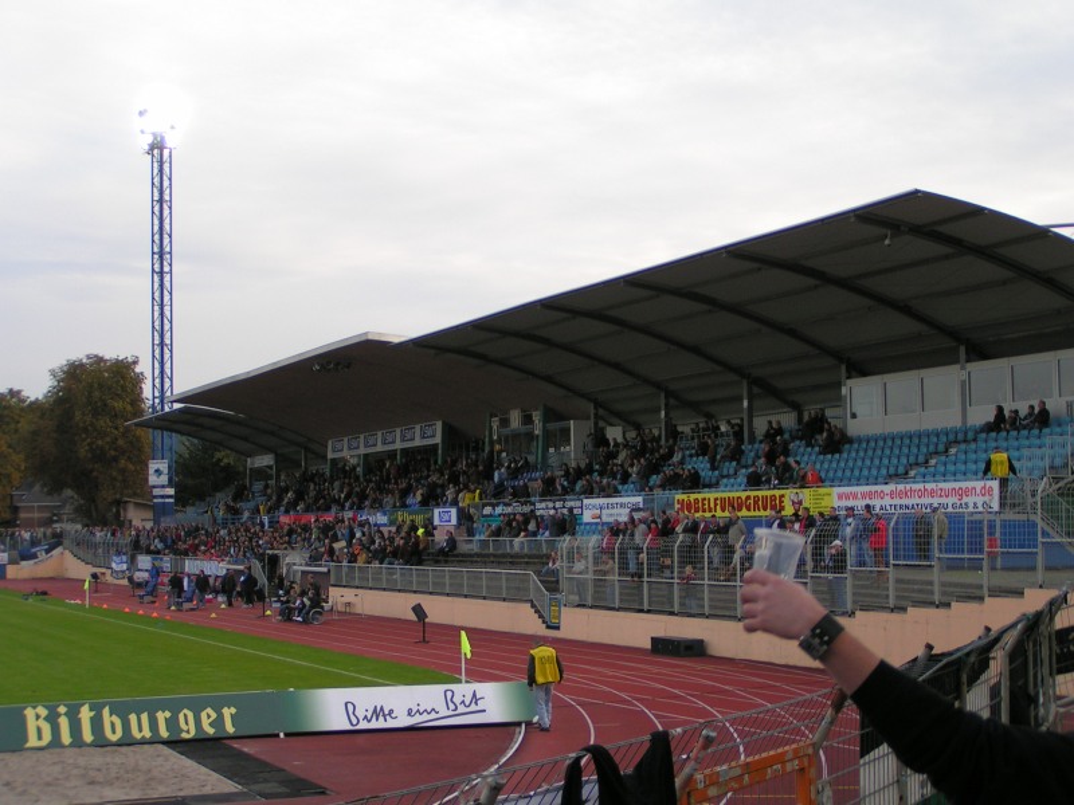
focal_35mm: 54
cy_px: 402
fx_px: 1675
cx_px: 537
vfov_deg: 27.0
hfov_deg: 35.5
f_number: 3.2
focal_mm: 8.3
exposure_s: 1/100
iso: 50
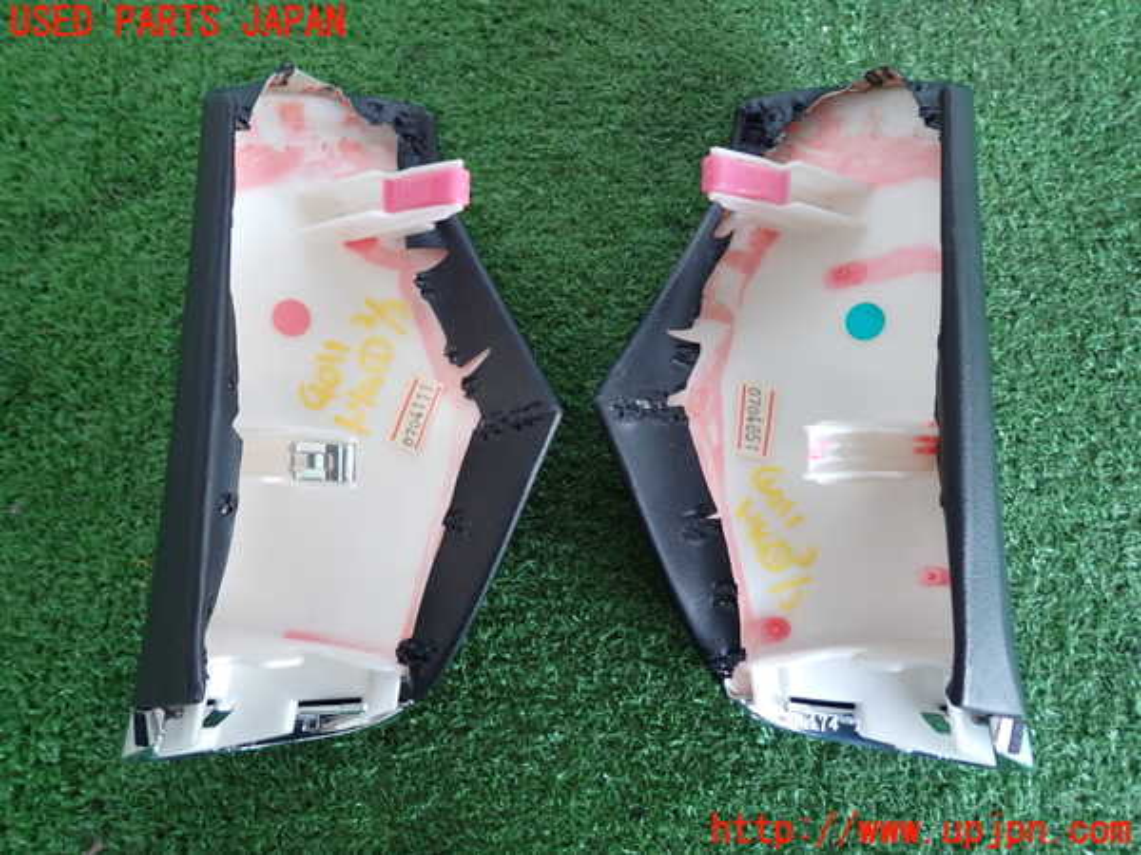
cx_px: 570
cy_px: 428
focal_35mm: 25
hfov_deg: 69.4
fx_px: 824
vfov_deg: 54.9
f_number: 2
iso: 200
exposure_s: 1/50
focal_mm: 4.5
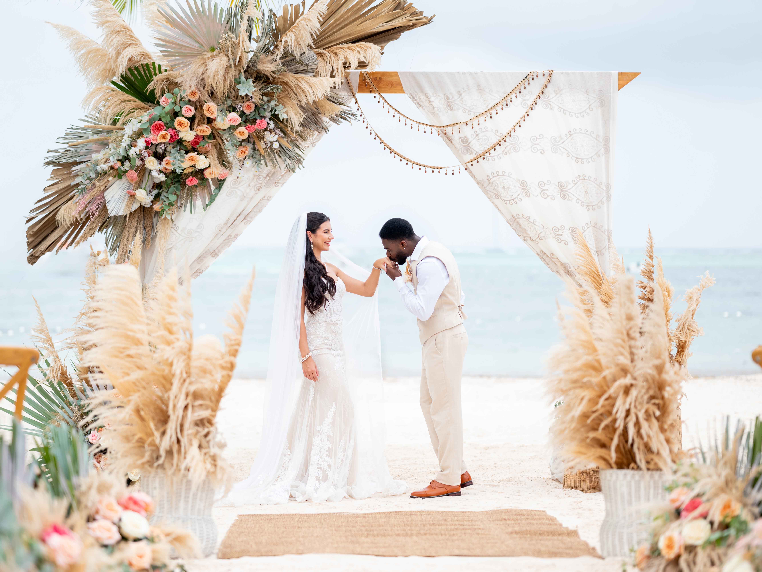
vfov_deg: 16.1
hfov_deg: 21.3
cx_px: 343
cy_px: 286
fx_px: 2025
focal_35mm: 92
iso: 100
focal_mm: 85
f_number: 2
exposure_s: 1/1250
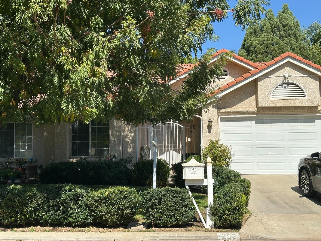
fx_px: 445
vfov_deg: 30.3
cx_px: 160
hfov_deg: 39.7
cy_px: 120
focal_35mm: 48
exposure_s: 1/3367
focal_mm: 6.86
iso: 64
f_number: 1.78
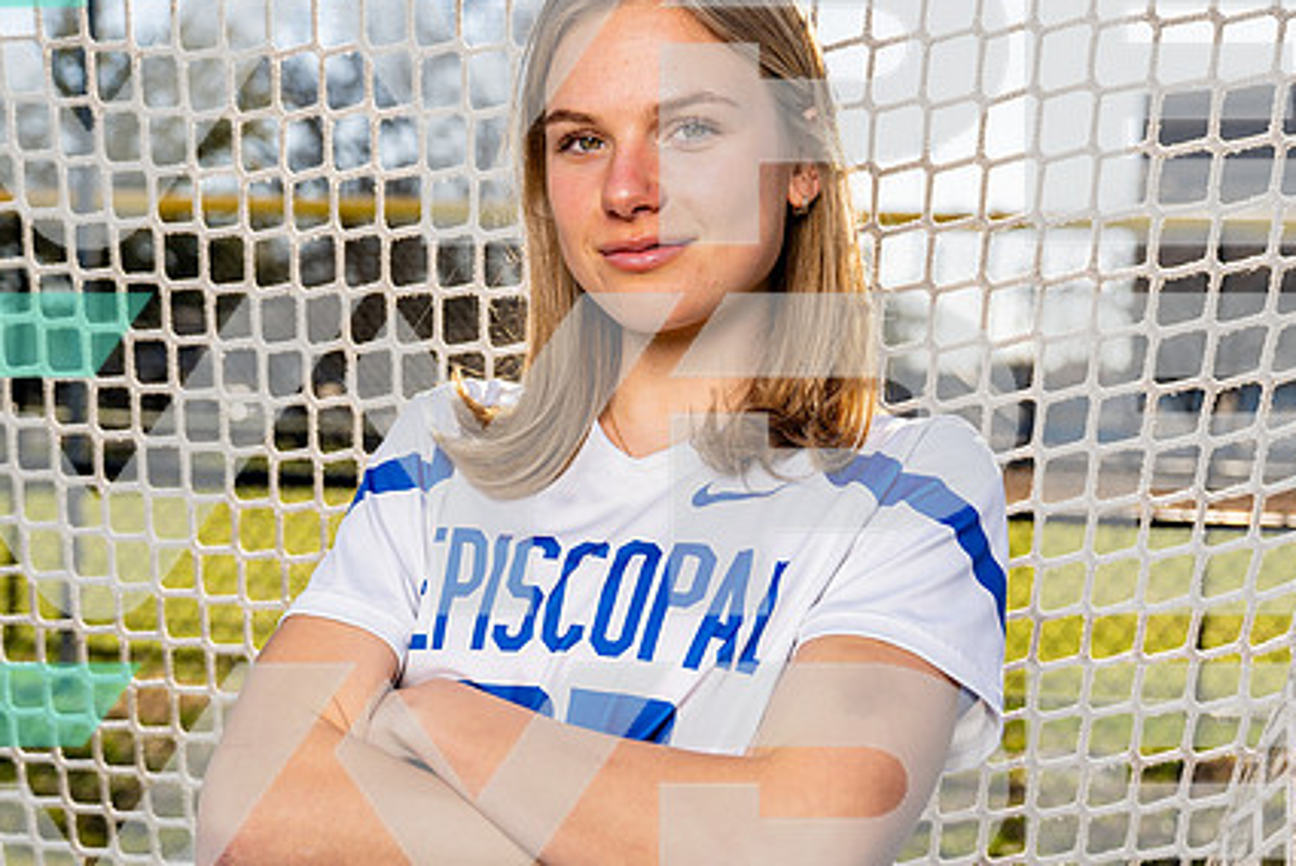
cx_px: 610
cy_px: 456
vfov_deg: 22.7
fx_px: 2161
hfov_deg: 33.4
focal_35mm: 60
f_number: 4
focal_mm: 44
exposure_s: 1/800
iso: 100
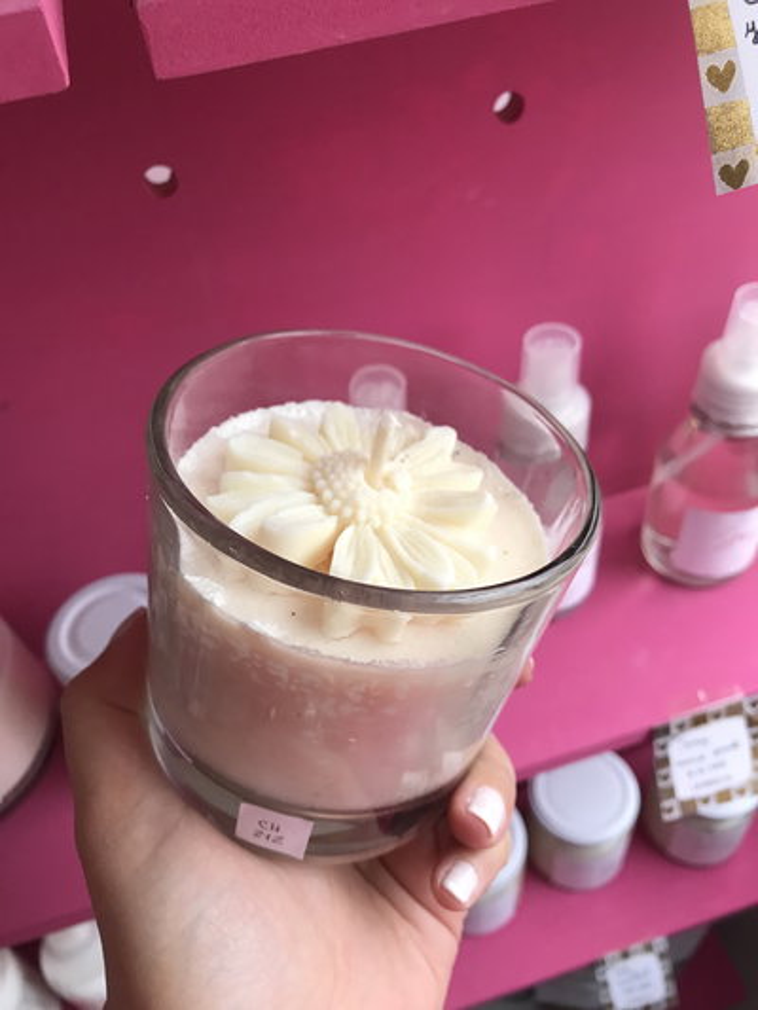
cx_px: 379
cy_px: 505
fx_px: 817
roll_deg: +8.5
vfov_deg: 63.4
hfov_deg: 49.8
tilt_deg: -41.5
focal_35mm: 28
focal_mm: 3.99
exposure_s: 1/33
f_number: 1.8
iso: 20
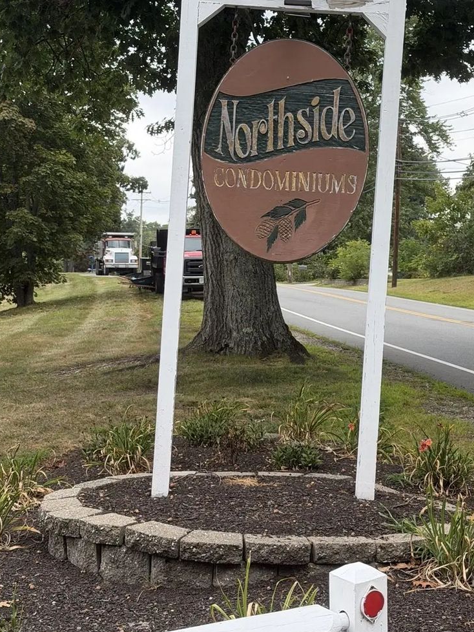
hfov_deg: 21.9
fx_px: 1223
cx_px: 281
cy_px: 296
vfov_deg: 29.0
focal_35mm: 67
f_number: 1.78
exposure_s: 1/1167
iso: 100
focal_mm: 6.76
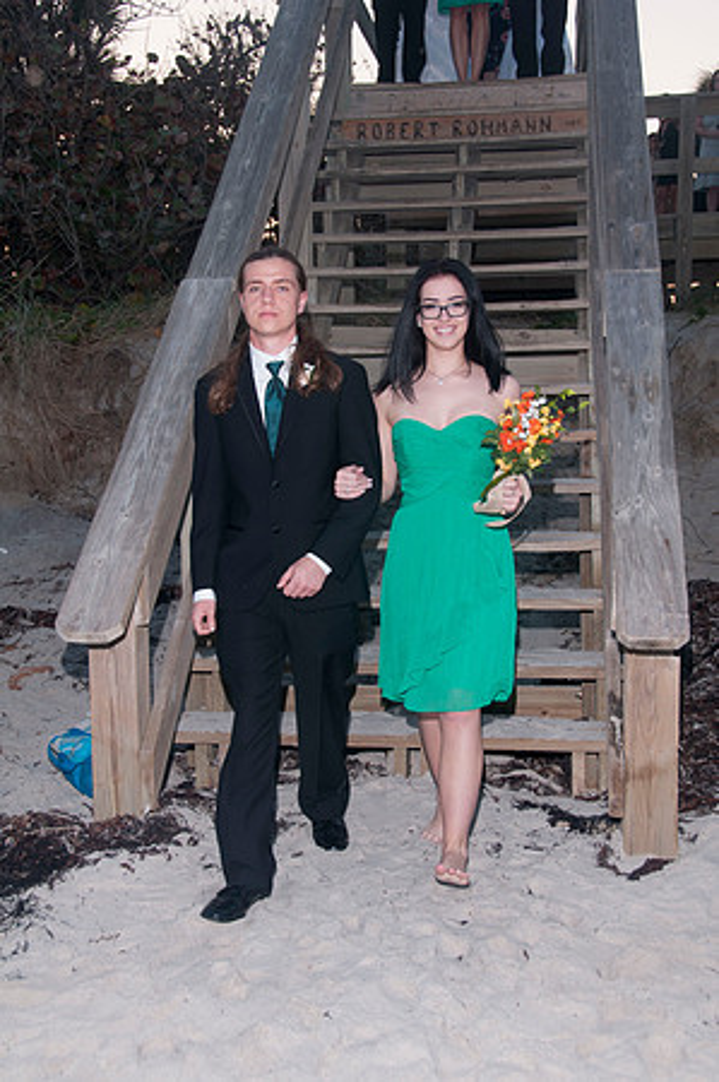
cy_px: 541
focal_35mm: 48
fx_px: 1441
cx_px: 360
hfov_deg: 28.0
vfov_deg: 41.2
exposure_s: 1/250
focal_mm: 32
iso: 400
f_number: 6.3
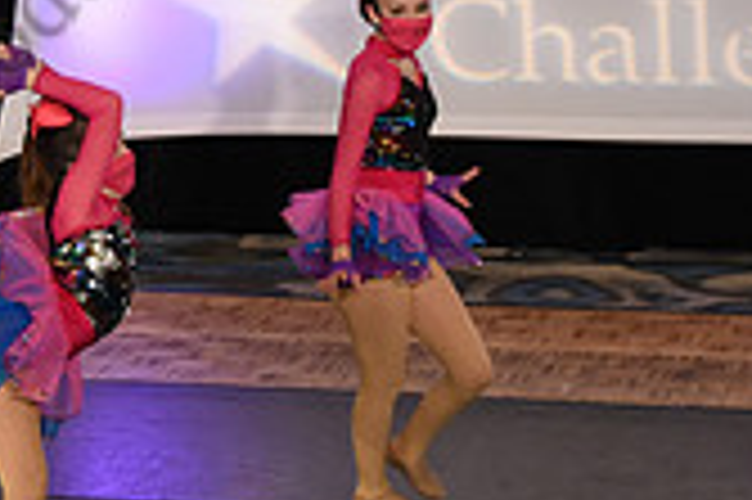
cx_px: -113
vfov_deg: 8.2
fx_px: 3485
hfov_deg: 12.1
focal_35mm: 167
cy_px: 169
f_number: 3.5
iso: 2500
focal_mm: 48
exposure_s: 1/400
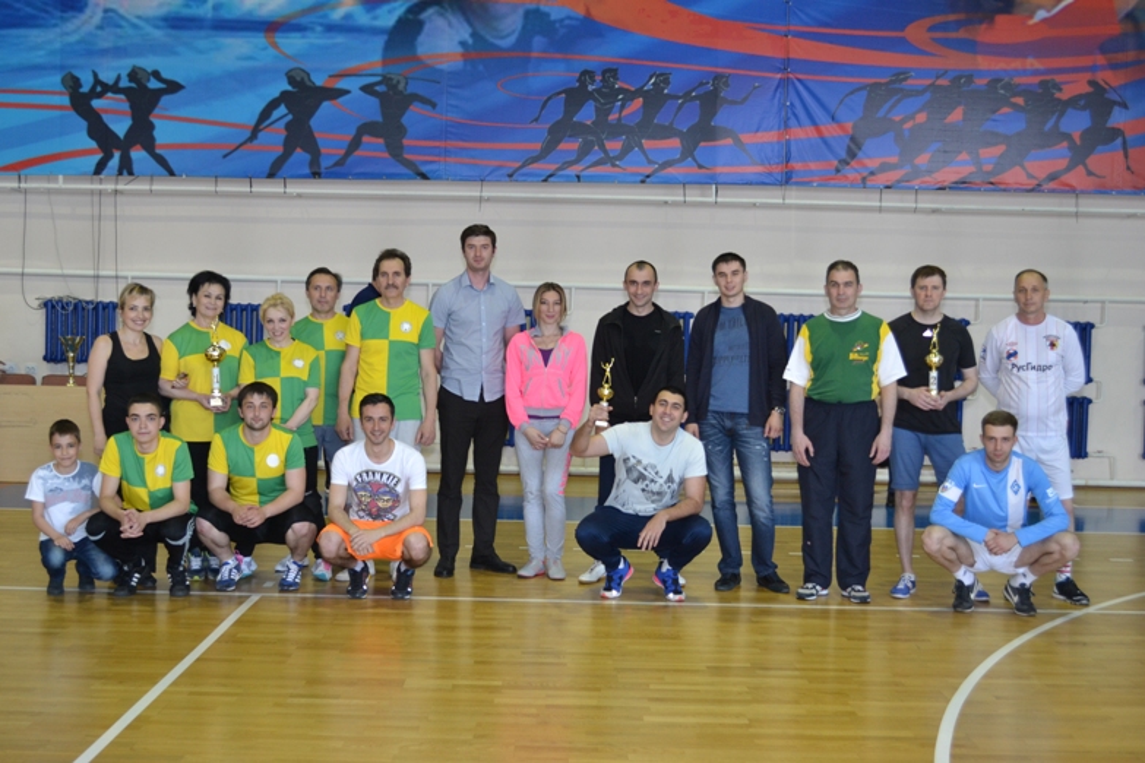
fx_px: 1431
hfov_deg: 43.6
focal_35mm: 45
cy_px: 382
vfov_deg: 29.9
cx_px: 572
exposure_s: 1/60
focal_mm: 30
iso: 720
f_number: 4.5
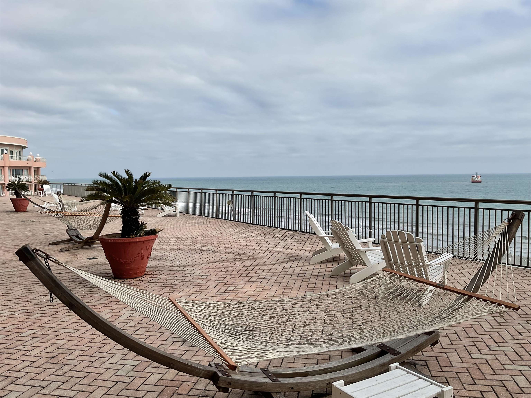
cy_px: 199
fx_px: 445
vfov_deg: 48.2
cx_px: 266
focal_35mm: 29
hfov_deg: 61.7
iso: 16
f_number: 1.8
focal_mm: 3
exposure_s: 1/2667
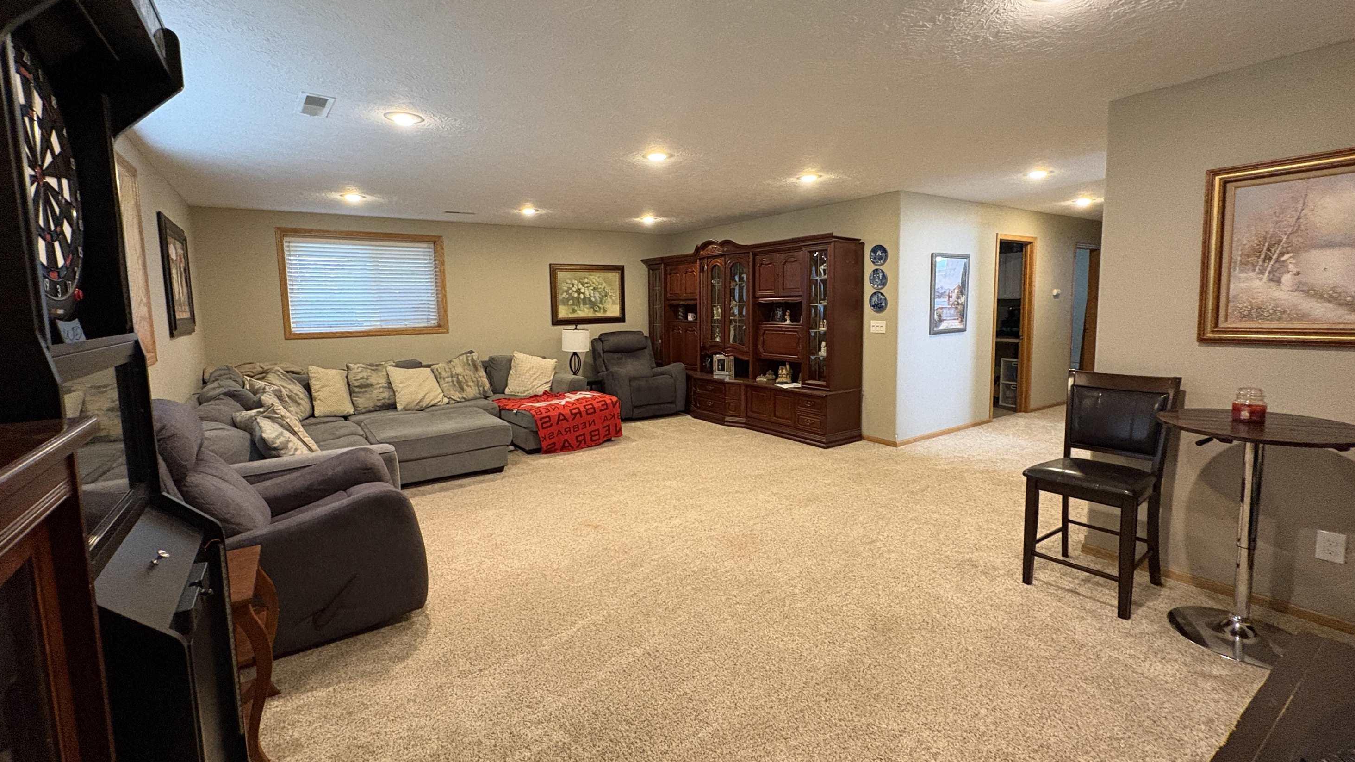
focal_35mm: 16
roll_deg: +1.4
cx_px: 663
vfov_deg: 67.0
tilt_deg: -5.6
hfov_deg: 99.4
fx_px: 575
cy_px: 356
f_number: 2.2
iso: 500
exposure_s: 1/60
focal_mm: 2.22
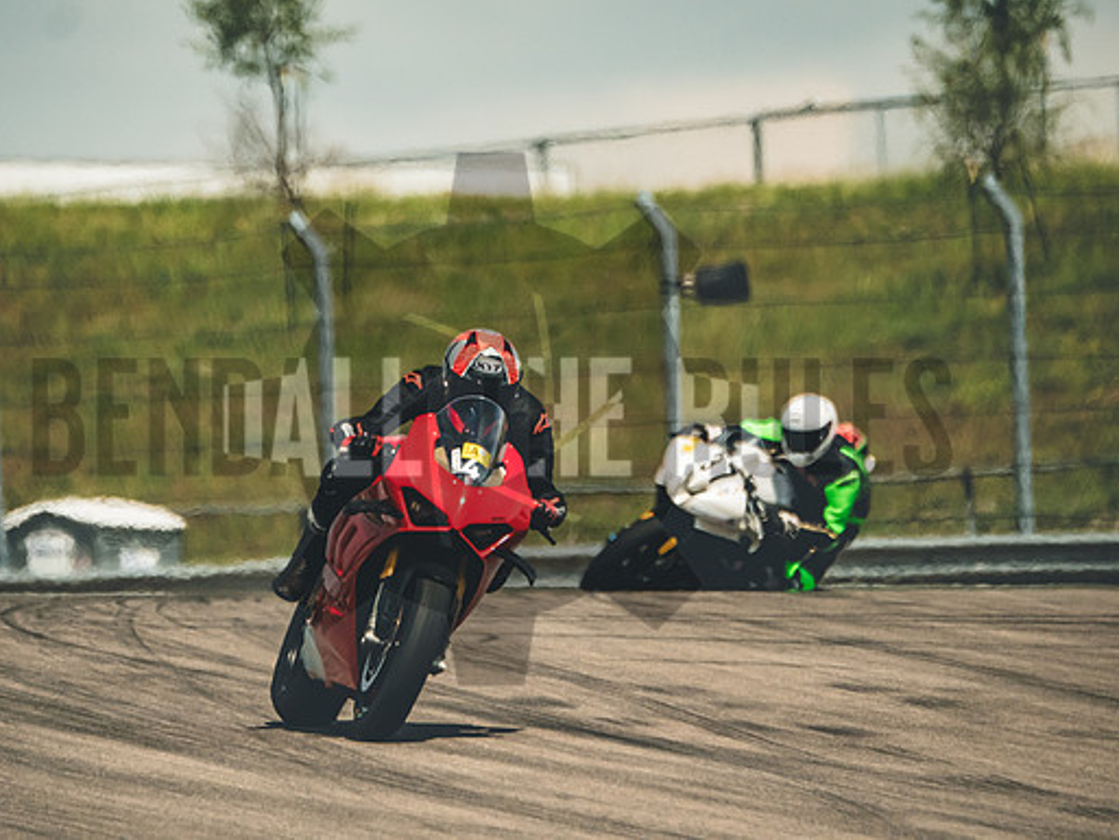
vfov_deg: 2.3
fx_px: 21082
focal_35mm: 652
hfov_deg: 3.0
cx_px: 491
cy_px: 420
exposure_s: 1/2500
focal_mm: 400
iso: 800
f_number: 5.6
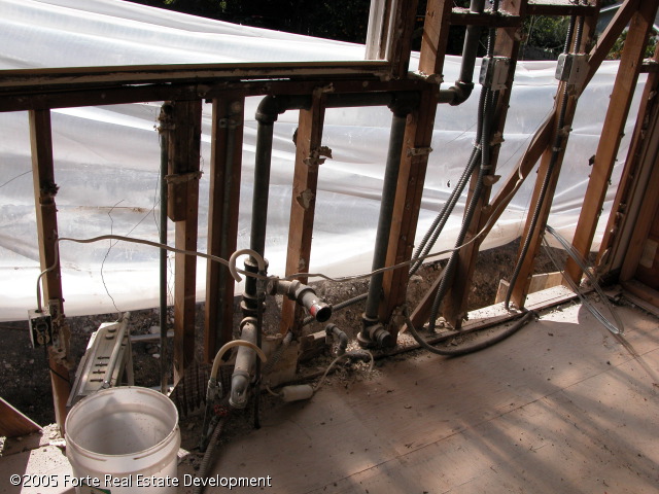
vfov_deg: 40.7
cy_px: 247
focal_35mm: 35
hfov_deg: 52.6
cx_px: 330
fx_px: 666
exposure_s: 1/322
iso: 100
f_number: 6.3
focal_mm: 8.9
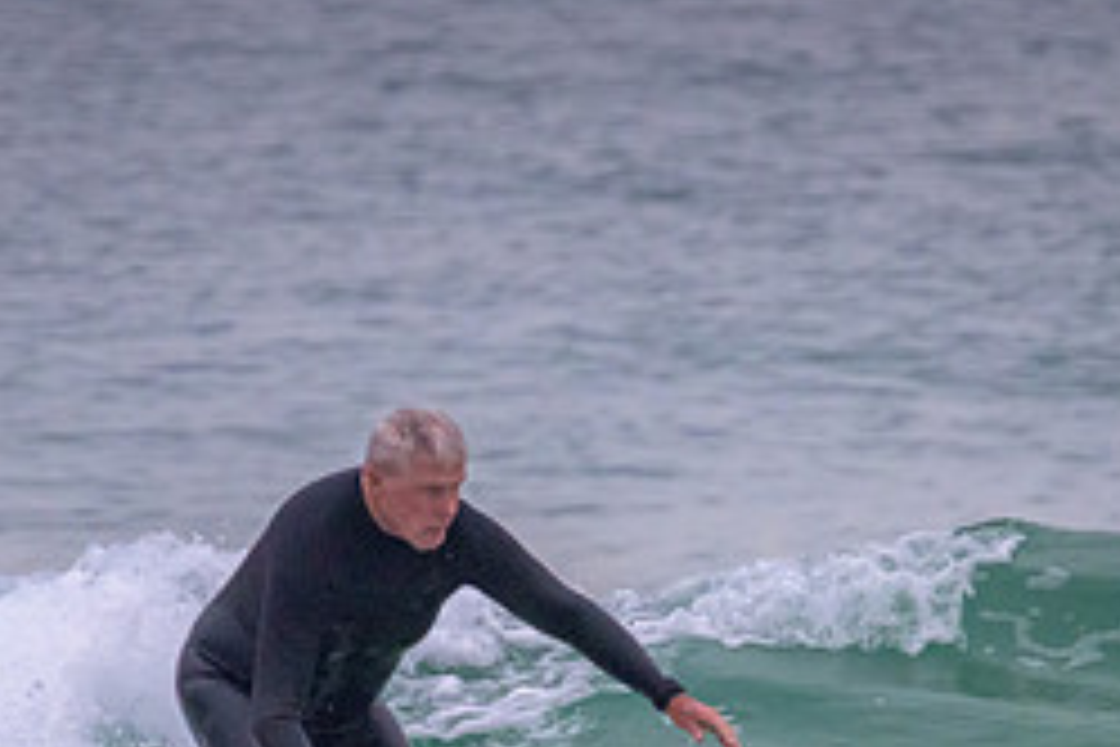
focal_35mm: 1863
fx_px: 57955
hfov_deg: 1.1
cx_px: 544
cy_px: 848
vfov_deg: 0.7
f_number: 11
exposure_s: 1/800
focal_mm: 800
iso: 5600
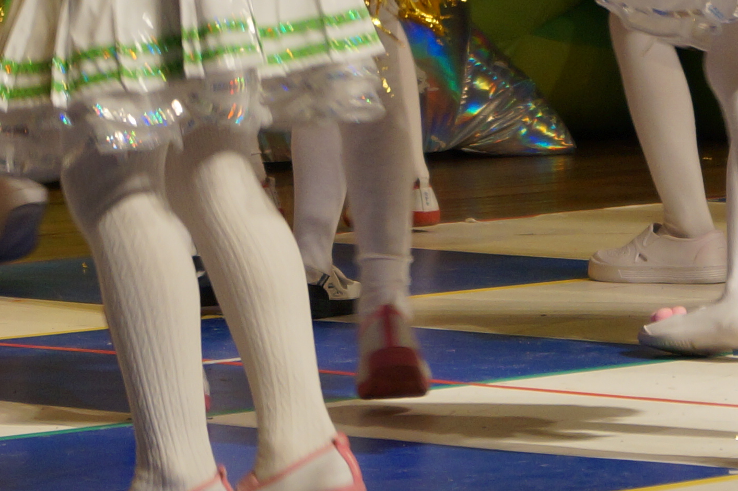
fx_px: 5872
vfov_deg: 4.8
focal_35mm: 287
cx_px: 700
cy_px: -202
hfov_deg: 7.2
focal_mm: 55
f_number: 5.6
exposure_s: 1/100
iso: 320
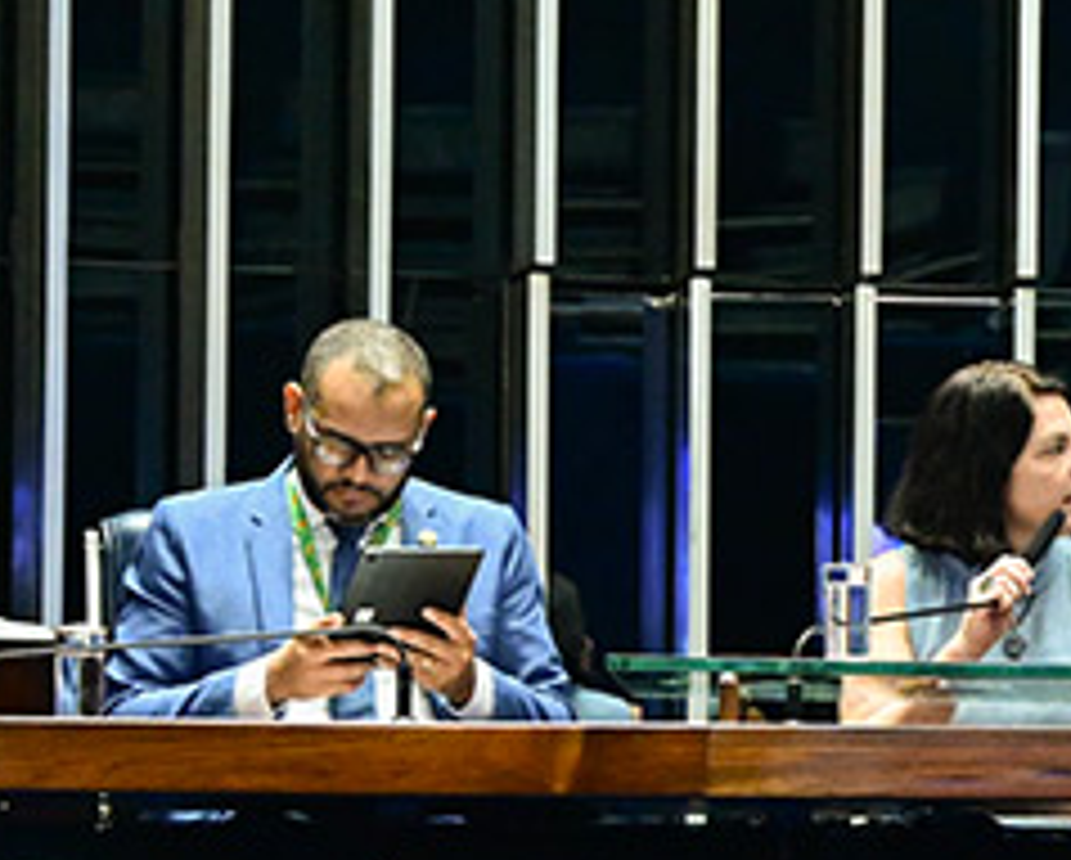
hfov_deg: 5.4
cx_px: 1760
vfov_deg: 4.4
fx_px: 11266
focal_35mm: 355
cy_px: 1126
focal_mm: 70
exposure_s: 1/200
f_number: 3.2
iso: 4000
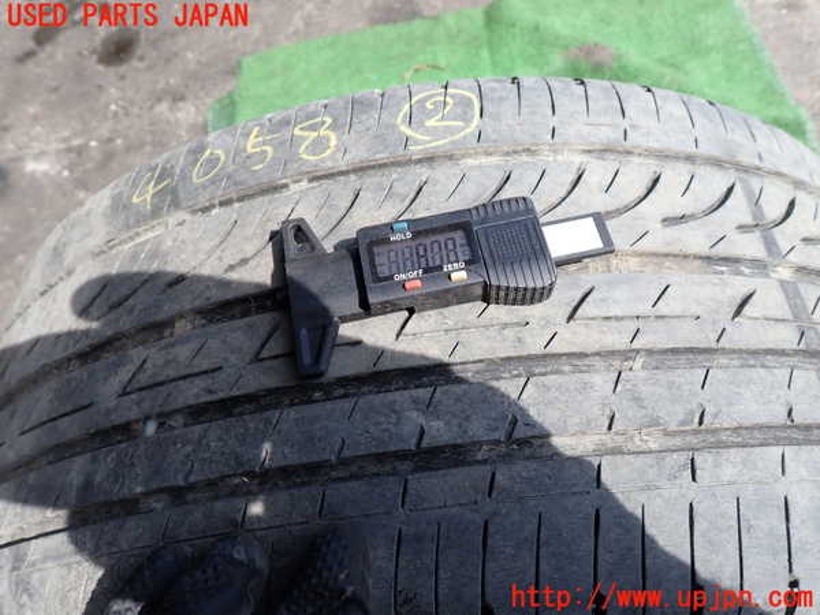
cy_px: 308
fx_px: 592
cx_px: 410
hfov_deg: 69.4
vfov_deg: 54.9
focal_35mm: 25
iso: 100
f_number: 2.8
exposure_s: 1/500
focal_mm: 4.5
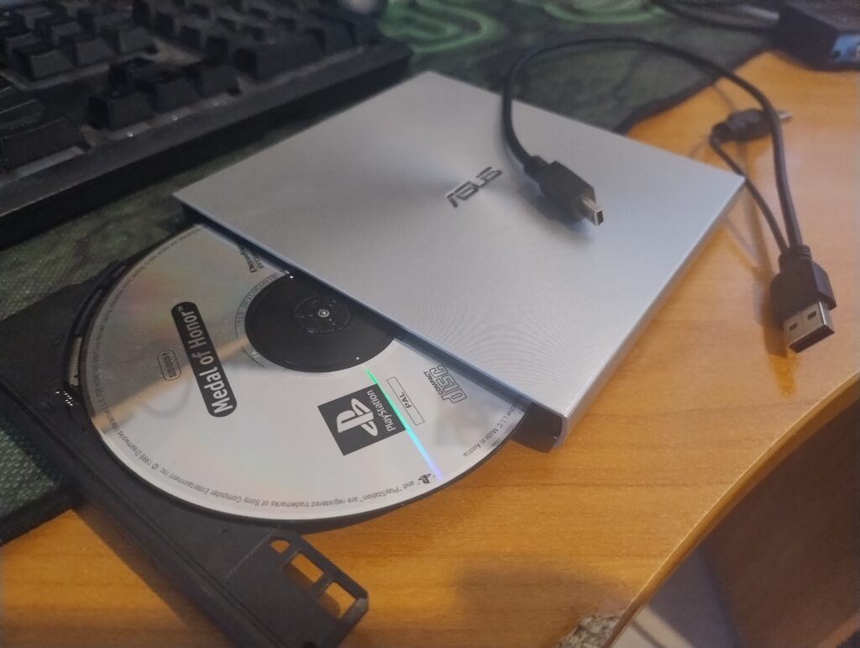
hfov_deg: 71.5
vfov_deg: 56.9
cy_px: 324
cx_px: 430
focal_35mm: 24
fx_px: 597
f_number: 1.8
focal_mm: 5.56
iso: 3450
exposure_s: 1/25
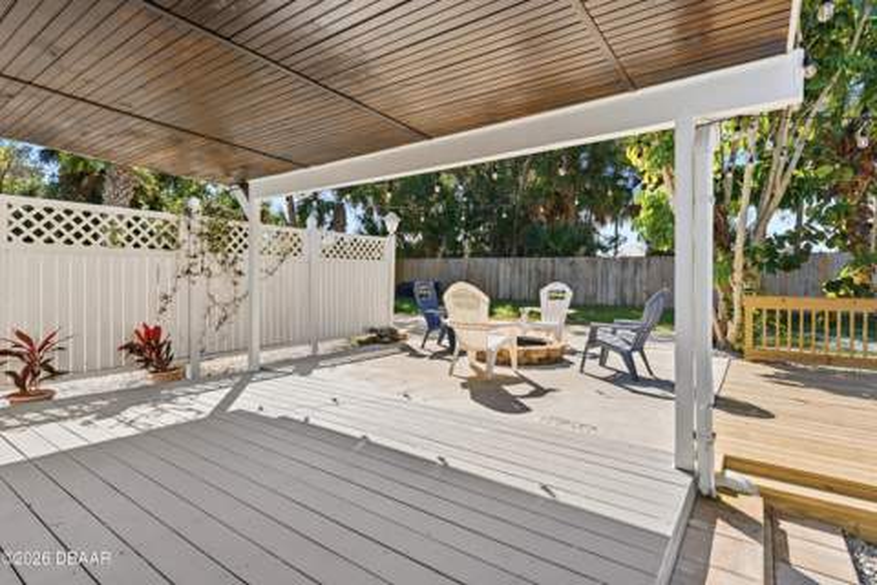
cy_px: 292
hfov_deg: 90.0
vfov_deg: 67.4
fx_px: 438
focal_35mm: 18
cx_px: 438
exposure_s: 1/640
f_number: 9
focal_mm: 18
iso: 100
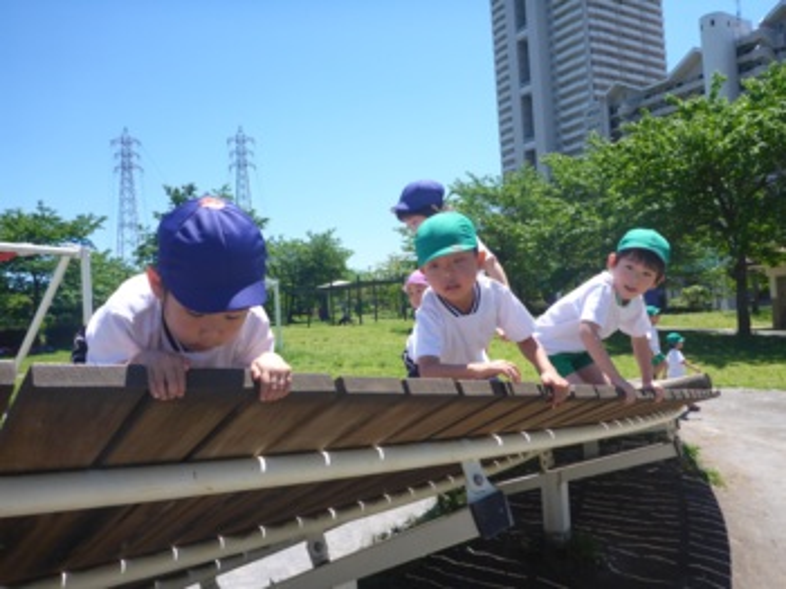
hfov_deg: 63.5
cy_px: 294
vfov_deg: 49.7
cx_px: 393
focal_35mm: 28
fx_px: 635
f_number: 3.3
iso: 100
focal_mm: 4.9
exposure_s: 1/640
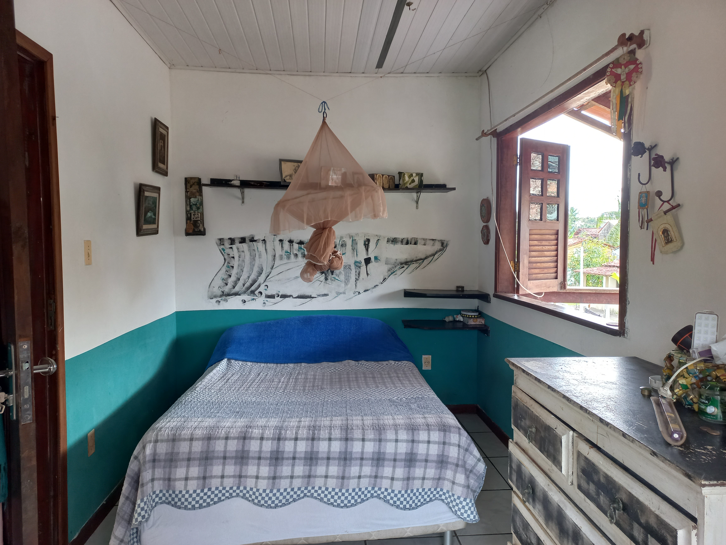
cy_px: 272
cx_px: 363
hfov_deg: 69.4
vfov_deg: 54.9
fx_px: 524
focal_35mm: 25
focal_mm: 4.6
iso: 64
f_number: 1.8
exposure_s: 1/50
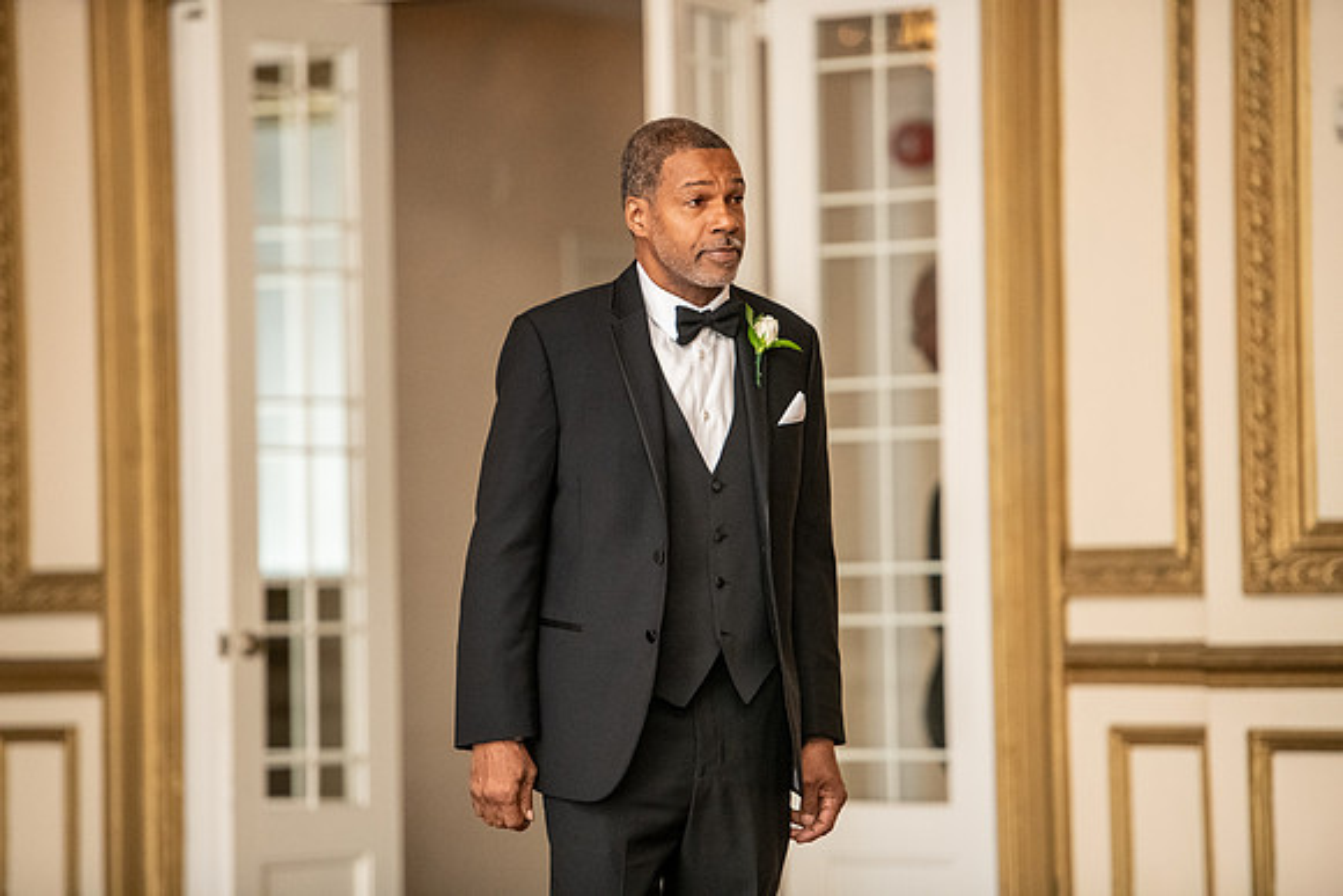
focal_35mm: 170
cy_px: 448
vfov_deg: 8.1
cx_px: 672
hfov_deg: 12.1
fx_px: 6343
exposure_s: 1/500
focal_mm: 170
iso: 3200
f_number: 2.8
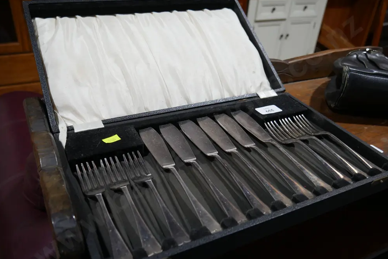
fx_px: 323
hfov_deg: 61.9
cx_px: 198
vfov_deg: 43.6
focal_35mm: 30
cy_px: 142
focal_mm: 14
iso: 200
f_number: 3.5
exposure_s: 1/100
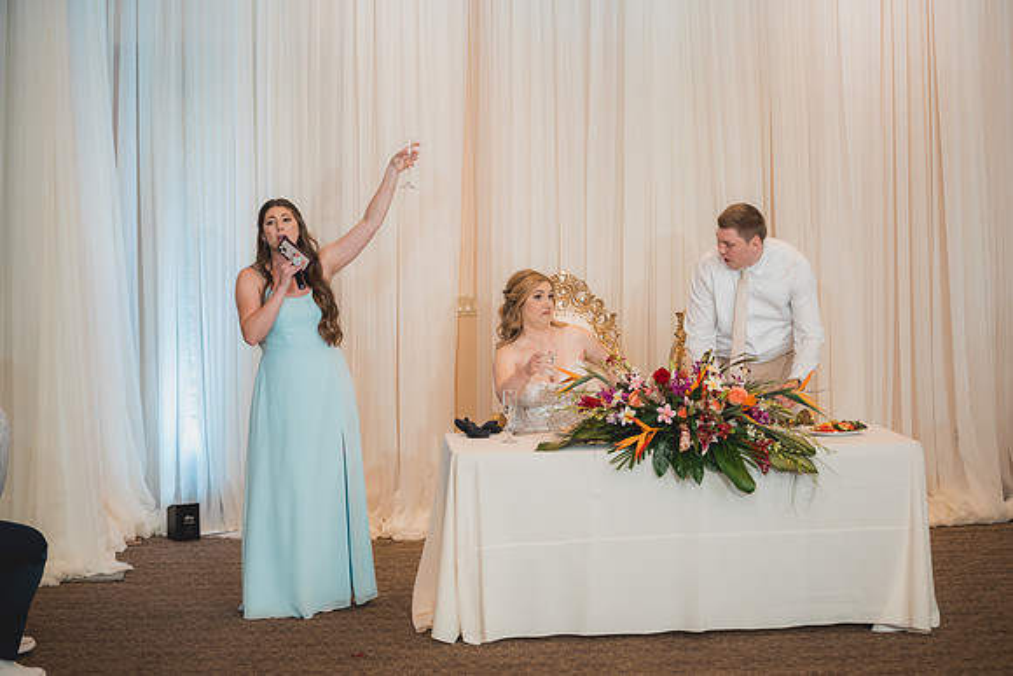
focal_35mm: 70
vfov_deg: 19.5
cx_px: 506
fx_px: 1970
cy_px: 338
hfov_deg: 28.8
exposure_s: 1/250
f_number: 2.8
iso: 1000
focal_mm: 70
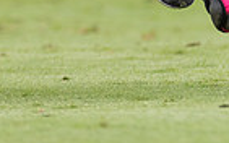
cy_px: -182
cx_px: 84
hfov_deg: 1.0
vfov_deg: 0.6
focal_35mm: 2180
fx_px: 13600
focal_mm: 300
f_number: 2.8
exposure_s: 1/2500
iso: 400
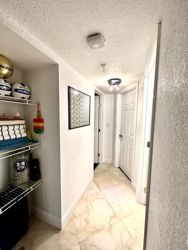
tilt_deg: -5.3
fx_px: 101
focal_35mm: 14
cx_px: 94
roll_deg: -0.6
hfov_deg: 85.7
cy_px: 125
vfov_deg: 102.1
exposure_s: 1/120
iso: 160
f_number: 2.2
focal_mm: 2.22
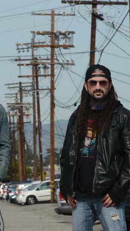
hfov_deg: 3.9
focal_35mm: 309
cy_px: 116
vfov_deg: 7.0
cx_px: -10
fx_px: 1894
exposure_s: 1/250
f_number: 14
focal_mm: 130
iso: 200
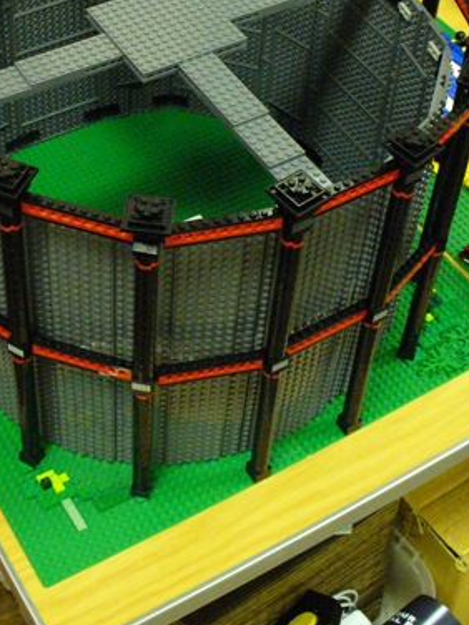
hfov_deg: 23.2
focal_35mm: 63
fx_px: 1138
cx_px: 145
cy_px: 130
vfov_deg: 30.0
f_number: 2.8
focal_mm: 6.1
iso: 400
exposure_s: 1/20
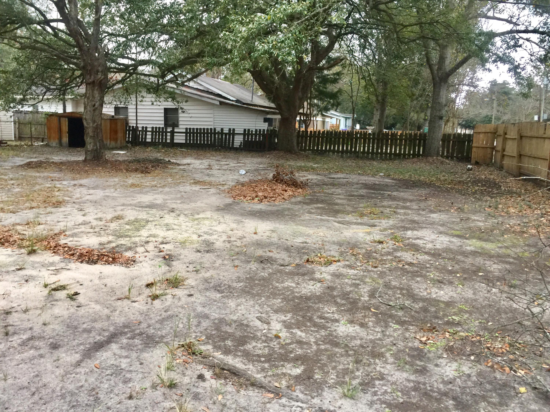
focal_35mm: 29
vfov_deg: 48.2
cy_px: 206
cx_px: 275
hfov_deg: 61.7
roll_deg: -1.7
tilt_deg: -9.1
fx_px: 461
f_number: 2.2
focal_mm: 4.15
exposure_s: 1/30
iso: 32
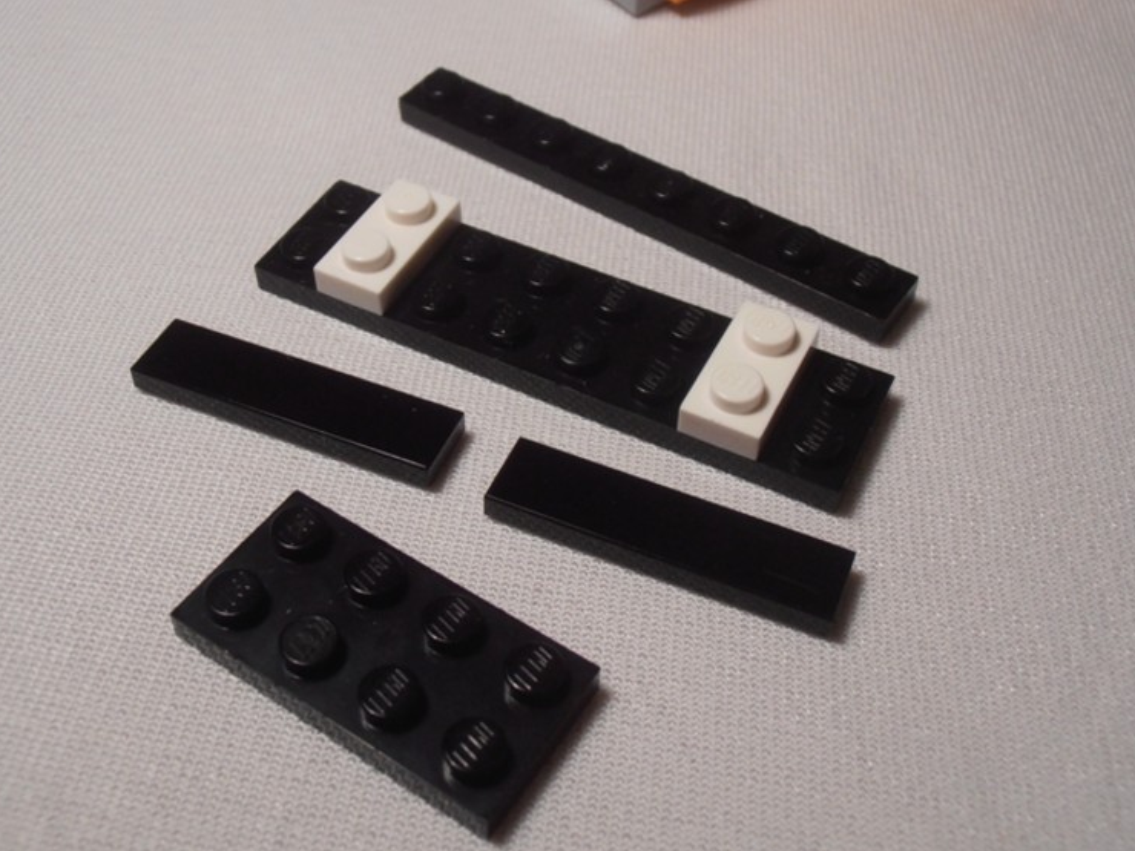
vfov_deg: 32.1
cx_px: 560
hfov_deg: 42.1
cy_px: 369
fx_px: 1475
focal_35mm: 45
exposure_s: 1/40
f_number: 3.9
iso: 80
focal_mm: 6.61
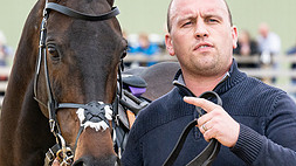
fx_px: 3287
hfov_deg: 5.2
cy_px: 75
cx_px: 209
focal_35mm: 419
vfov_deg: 2.9
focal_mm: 120
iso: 400
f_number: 5
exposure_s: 1/1250
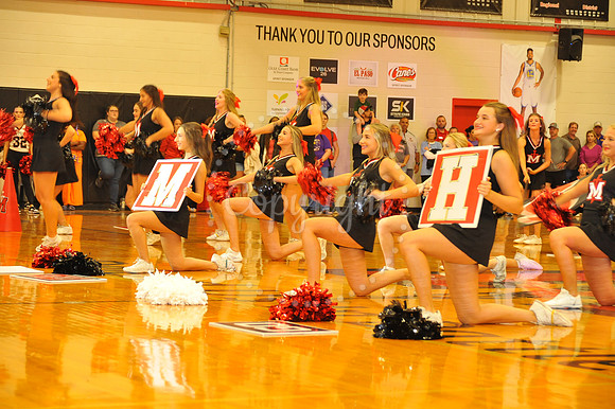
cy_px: 204
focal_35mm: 105
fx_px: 1793
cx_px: 308
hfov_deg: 19.5
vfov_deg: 13.0
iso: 2000
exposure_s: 1/50
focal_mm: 105
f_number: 6.3
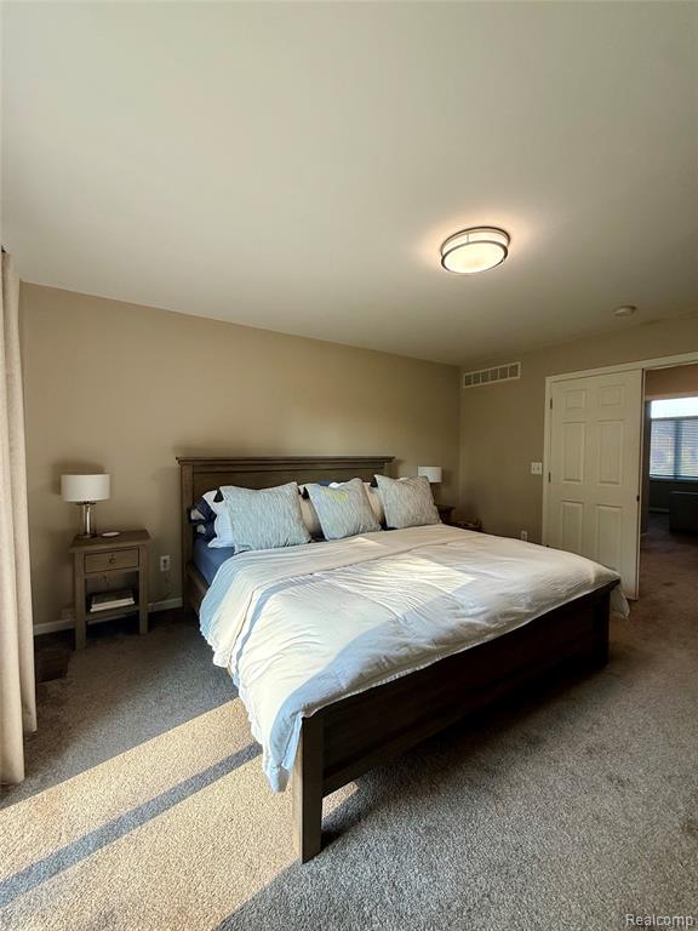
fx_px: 376
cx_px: 349
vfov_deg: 102.1
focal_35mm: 14
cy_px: 466
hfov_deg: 85.7
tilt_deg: -1.0
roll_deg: -0.4
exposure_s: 1/120
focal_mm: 2.22
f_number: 2.2
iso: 64
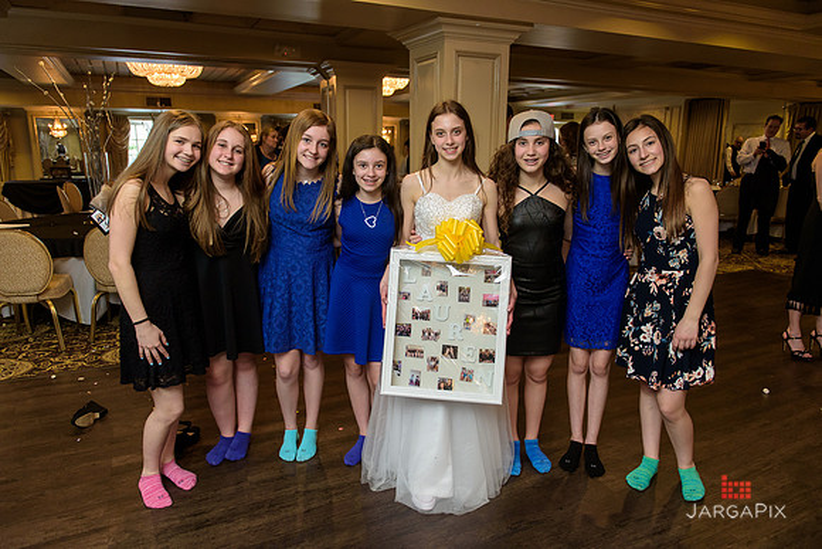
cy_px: 274
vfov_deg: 53.2
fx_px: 548
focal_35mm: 24
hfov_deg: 73.7
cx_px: 411
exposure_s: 1/125
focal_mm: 24
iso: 1600
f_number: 3.2
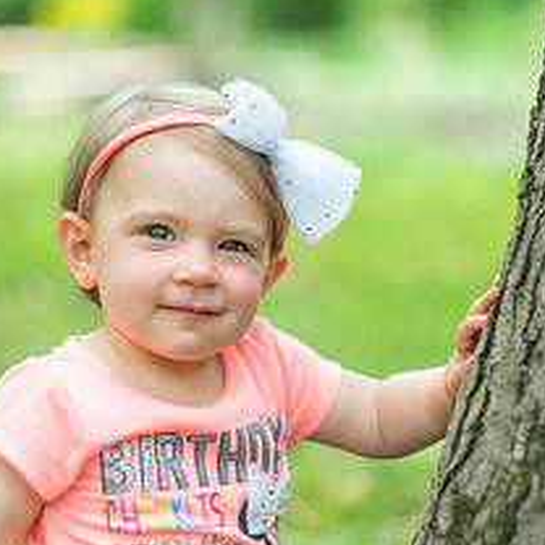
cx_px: 265
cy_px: 281
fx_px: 2422
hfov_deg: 12.8
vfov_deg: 12.8
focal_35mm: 136
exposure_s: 1/3200
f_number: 1.4
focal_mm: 50
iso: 250
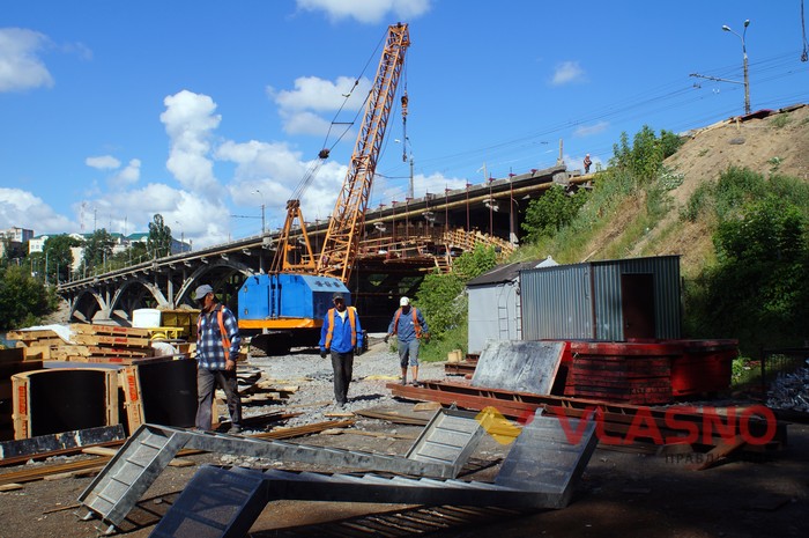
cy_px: 269
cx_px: 404
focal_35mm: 39
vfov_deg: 34.1
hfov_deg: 49.6
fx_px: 875
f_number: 11
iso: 100
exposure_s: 1/200
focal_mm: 26
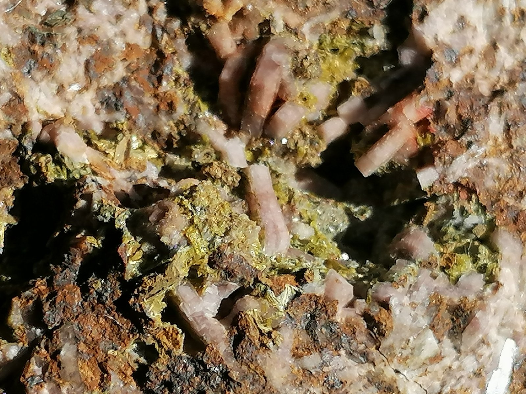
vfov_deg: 12.2
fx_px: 1839
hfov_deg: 16.3
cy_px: 197
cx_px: 263
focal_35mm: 121
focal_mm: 4.75
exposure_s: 1/992
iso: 50
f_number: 1.8
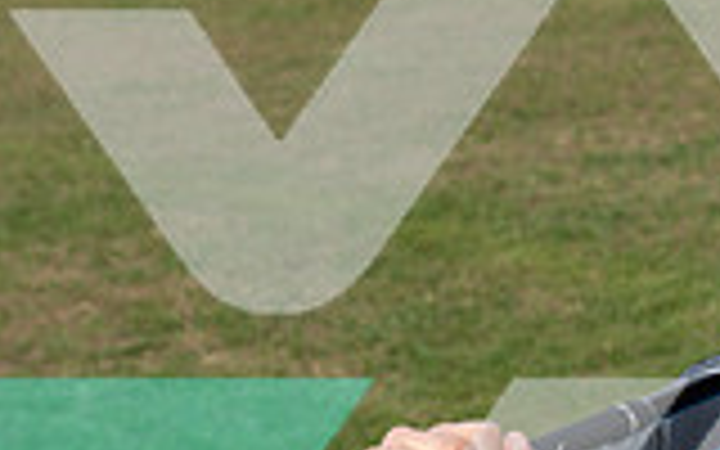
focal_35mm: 185
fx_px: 3630
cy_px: 619
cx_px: 1048
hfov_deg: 10.9
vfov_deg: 7.0
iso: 250
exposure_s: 1/200
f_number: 8
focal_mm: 50
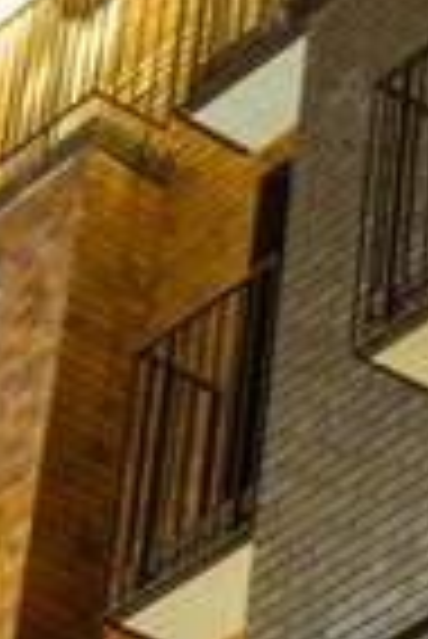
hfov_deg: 6.8
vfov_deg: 10.1
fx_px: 3448
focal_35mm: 194
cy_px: -461
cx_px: 897
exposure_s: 6
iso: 100
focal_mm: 23
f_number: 5.6
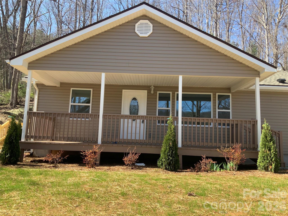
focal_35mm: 29
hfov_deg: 61.7
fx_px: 241
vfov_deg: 48.2
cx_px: 144
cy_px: 108
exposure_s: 1/635
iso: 16
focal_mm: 3
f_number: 1.8
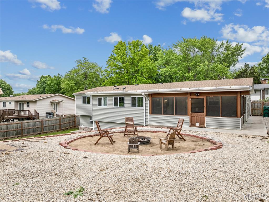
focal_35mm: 24
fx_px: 186
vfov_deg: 56.8
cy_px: 101
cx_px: 134
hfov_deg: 71.6
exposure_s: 1/15
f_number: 2.8
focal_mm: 12.3
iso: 100
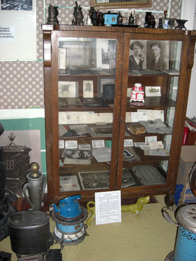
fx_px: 287
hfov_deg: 37.7
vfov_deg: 49.0
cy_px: 130
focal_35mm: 38
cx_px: 98
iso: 200
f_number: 2.8
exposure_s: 1/60
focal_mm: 7.9
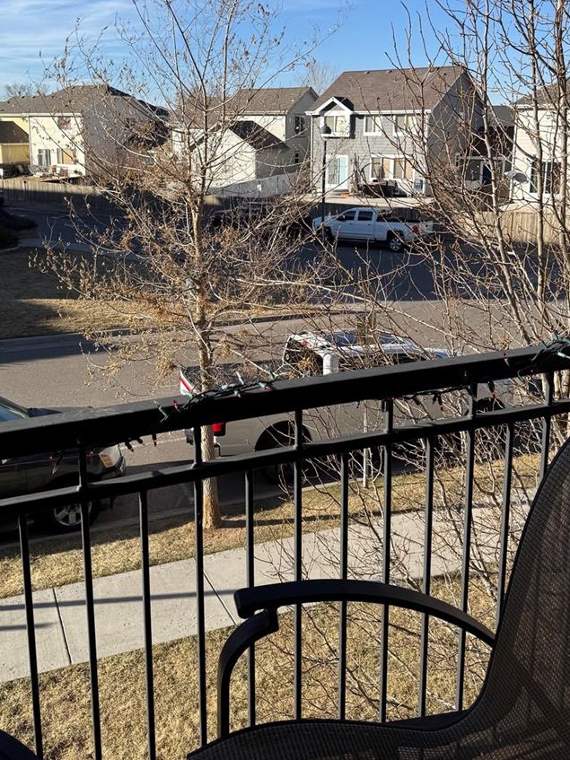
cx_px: 267
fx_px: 747
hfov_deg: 41.8
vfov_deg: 53.3
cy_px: 276
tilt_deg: -10.7
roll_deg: -0.5
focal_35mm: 34
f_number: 1.78
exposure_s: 1/3425
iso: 80
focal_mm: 6.76
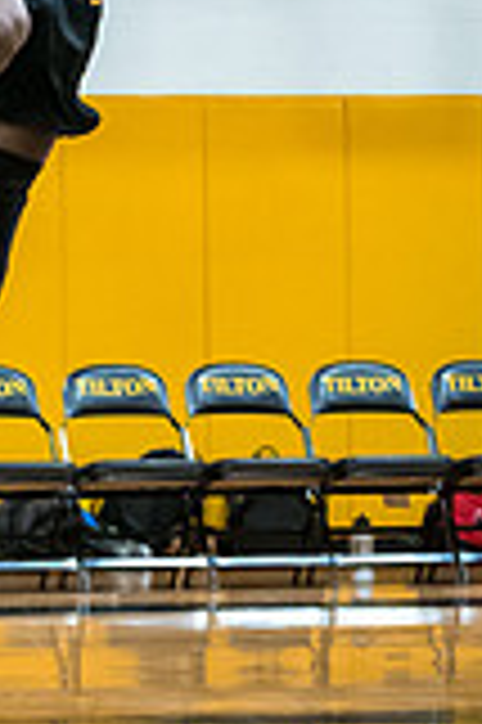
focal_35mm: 294
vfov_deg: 7.0
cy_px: 4
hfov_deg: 4.7
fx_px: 5917
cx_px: -86
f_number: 2.8
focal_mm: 70
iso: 3200
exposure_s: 1/400
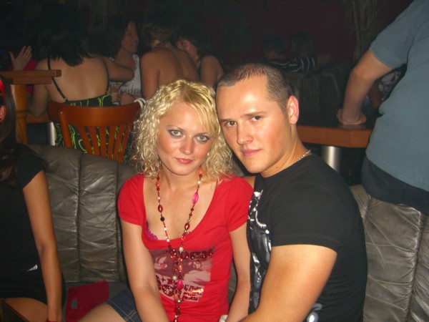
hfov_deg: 49.0
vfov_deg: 37.7
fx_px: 471
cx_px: 214
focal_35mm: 38
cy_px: 161
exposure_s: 1/60
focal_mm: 7.9
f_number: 2.8
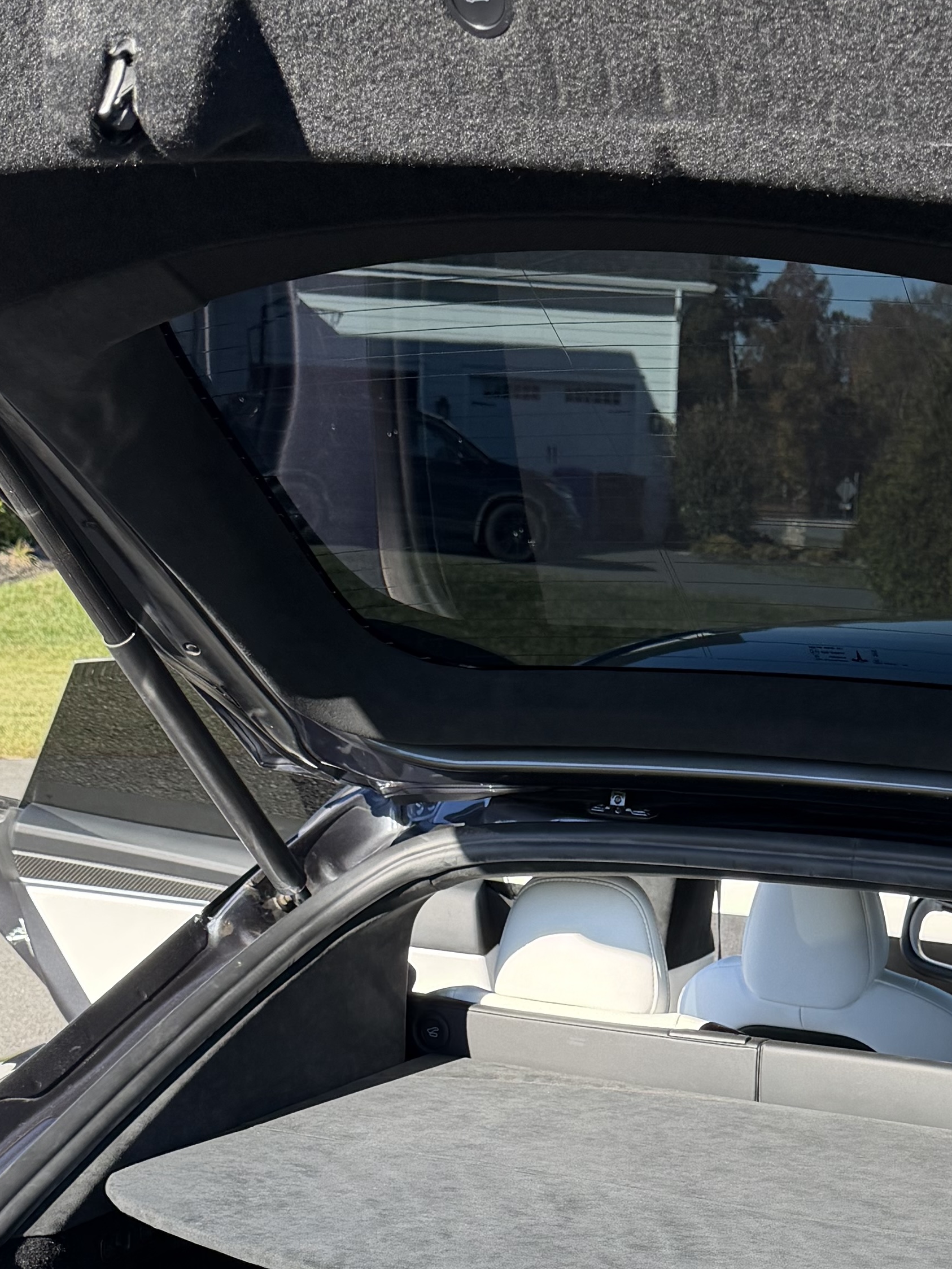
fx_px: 2236
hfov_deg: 23.7
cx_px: 753
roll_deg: -2.5
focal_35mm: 61
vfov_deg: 28.9
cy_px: 1366
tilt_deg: -20.6
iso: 100
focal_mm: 6.76
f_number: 1.78
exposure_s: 1/1314
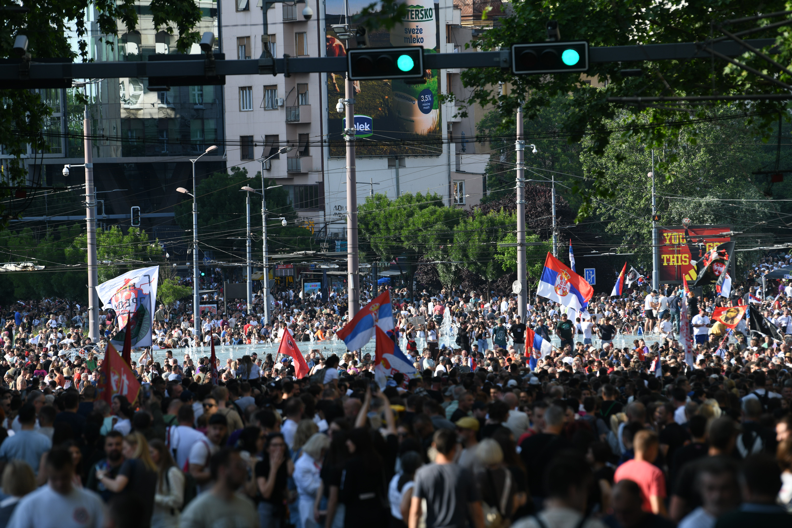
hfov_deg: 10.3
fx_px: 4400
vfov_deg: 6.9
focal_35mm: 200
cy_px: 264
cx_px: 396
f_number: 4.5
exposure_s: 1/640
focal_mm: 200
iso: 160
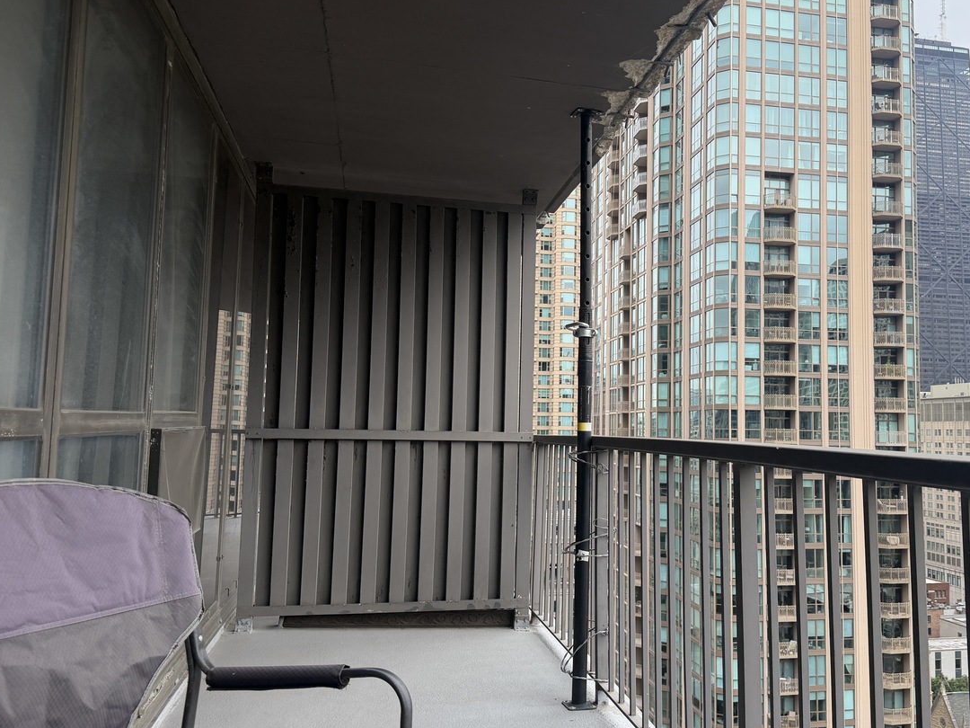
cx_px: 596
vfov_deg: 44.2
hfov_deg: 56.2
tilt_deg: +5.7
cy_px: 351
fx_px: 897
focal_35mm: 32
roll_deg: +0.3
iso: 100
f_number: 1.78
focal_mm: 6.76
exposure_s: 1/1046
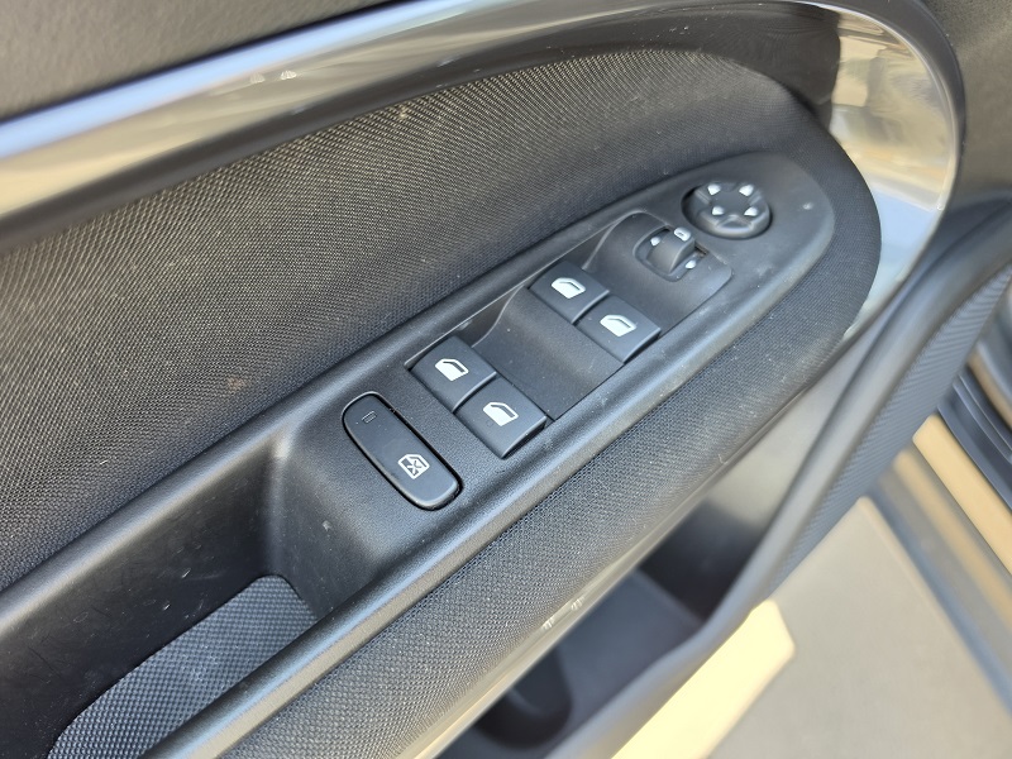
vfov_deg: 58.9
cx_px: 506
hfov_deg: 73.9
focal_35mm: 23
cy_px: 380
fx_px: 672
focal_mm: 6.5
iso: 40
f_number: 1.4
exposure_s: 1/180
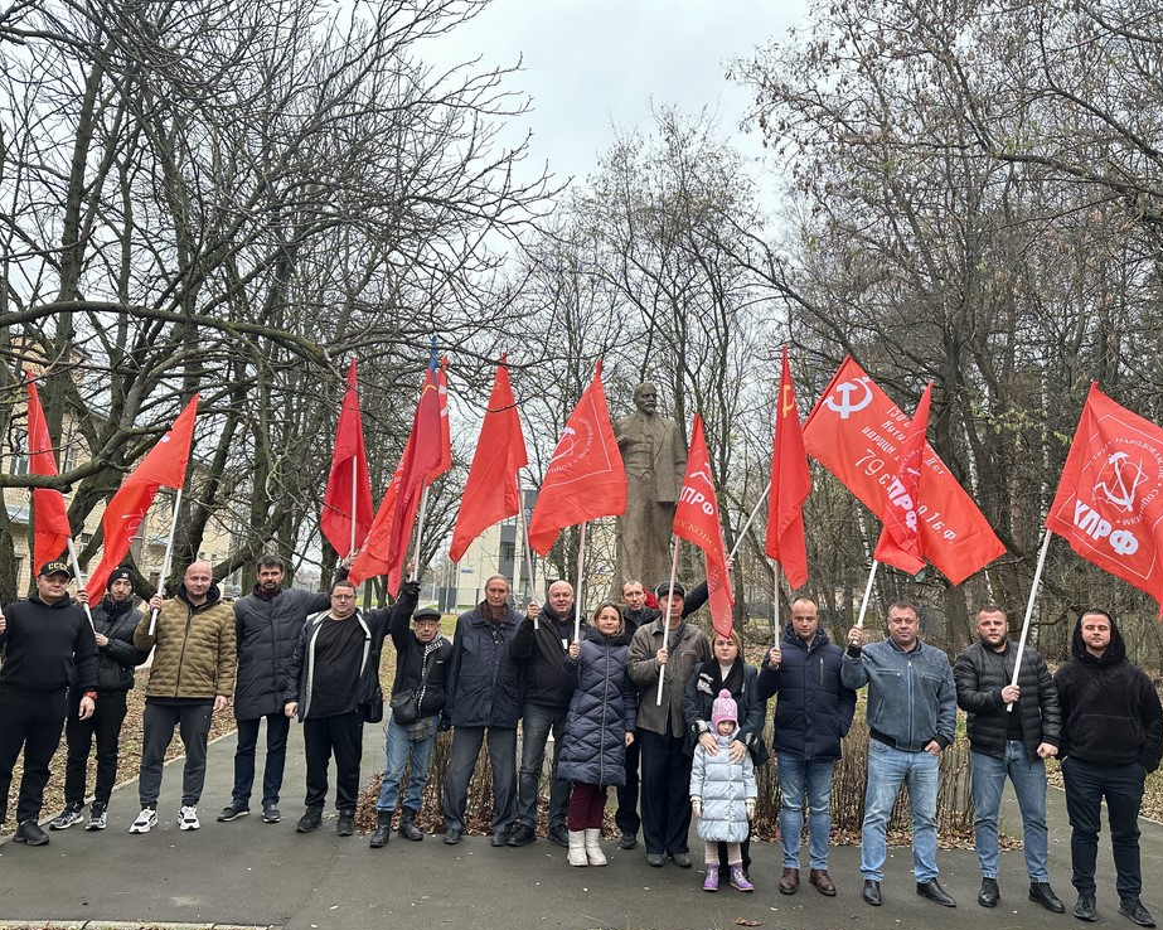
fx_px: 895
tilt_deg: +9.6
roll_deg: -2.3
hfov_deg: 66.0
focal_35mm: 26
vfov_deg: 54.9
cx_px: 604
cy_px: 464
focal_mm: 6.86
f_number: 1.78
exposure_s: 1/160
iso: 100
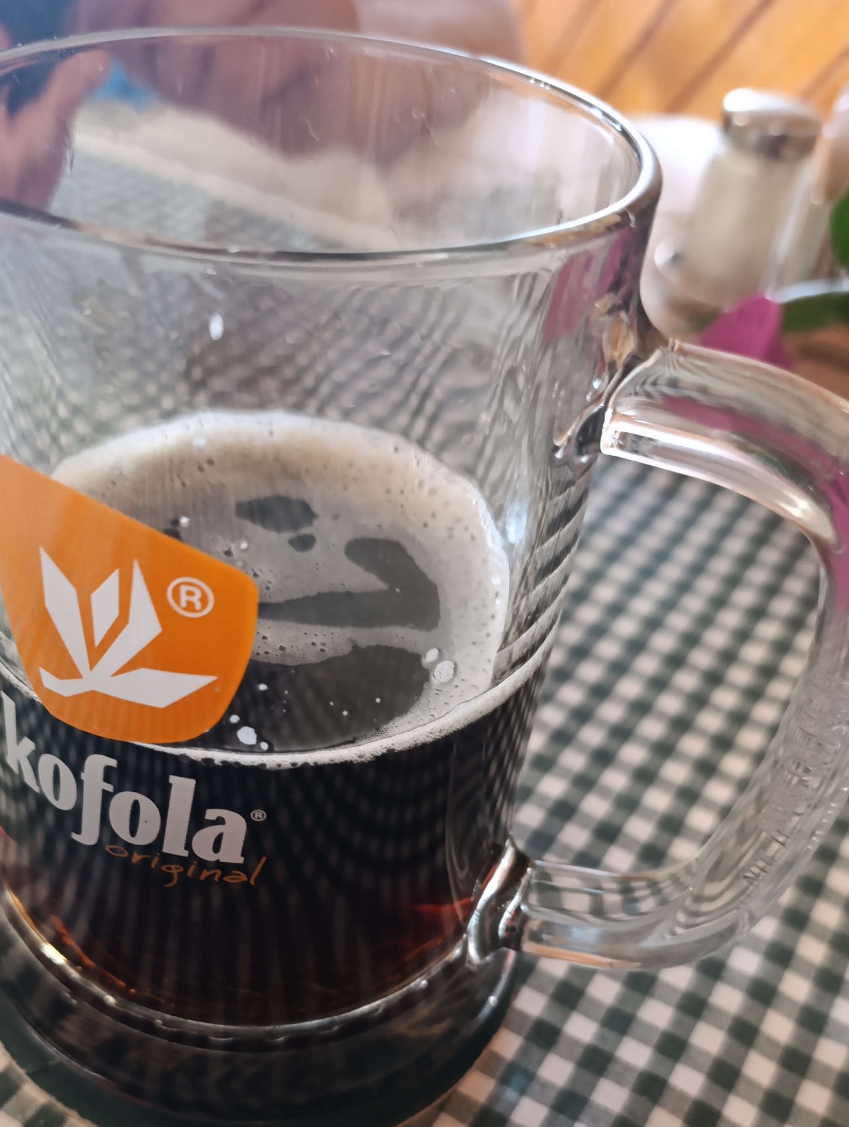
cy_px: 775
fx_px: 1142
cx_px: 316
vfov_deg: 51.3
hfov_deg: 40.5
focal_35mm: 35
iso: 1250
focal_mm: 6.14
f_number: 1.6
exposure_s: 1/25
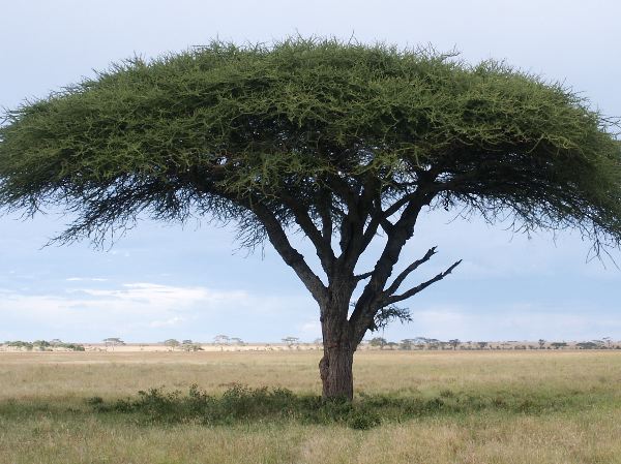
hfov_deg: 40.5
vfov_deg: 30.8
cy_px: 232
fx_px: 842
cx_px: 310
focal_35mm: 47
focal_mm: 9.8
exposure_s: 1/60
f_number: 8
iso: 64
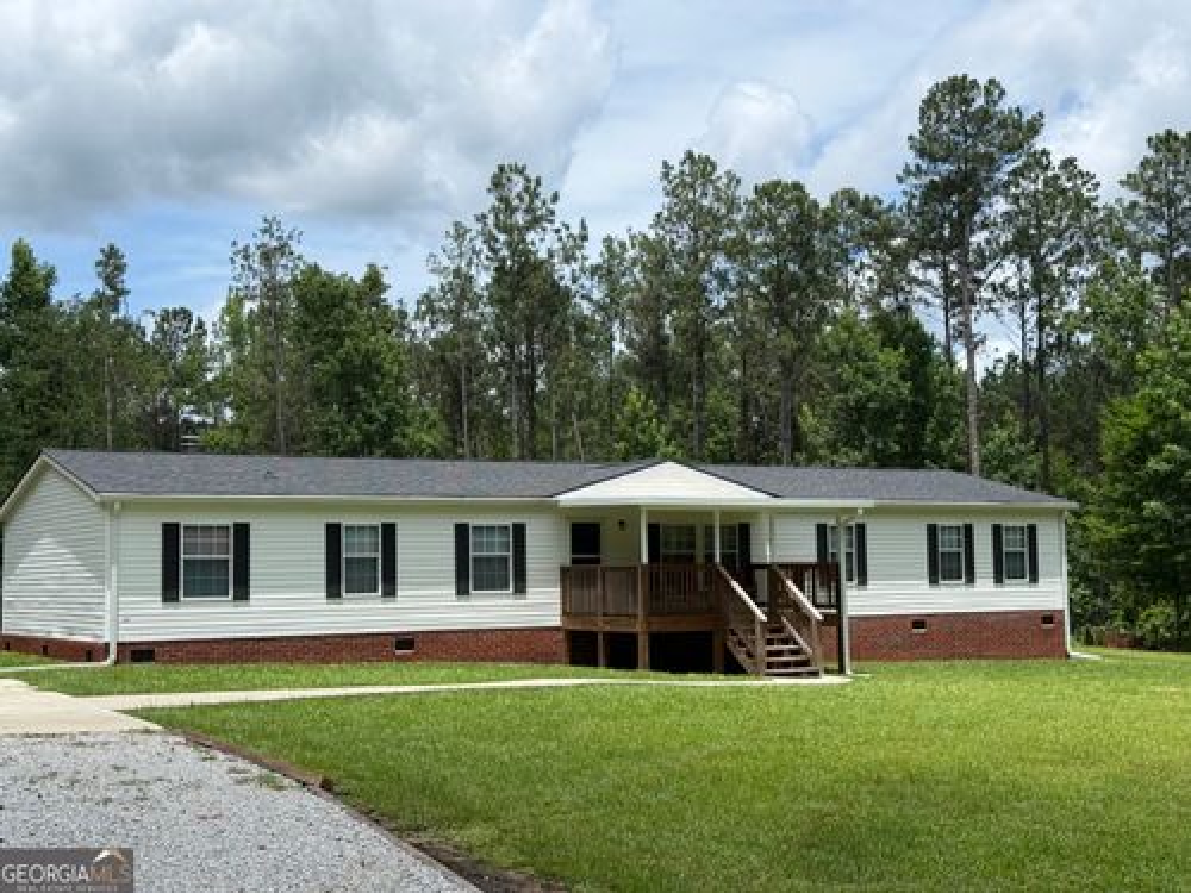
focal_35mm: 48
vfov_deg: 30.3
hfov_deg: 39.7
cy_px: 446
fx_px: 1651
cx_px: 596
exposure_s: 1/3891
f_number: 1.78
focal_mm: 6.76
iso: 100
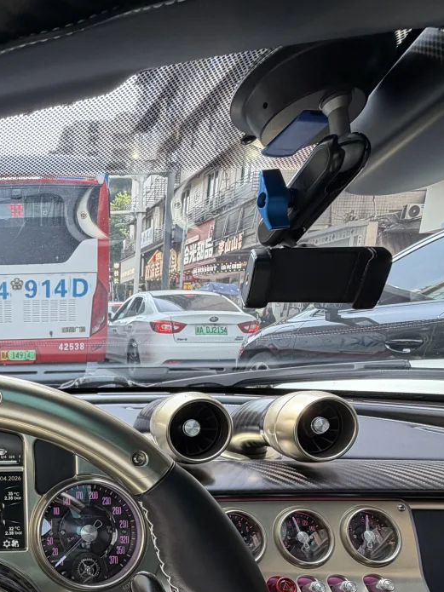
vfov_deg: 58.2
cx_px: -7
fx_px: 496
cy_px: 450
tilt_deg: -14.0
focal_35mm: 29
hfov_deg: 41.5
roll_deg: +1.0
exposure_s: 1/152
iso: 40
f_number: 2.2
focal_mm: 2.22
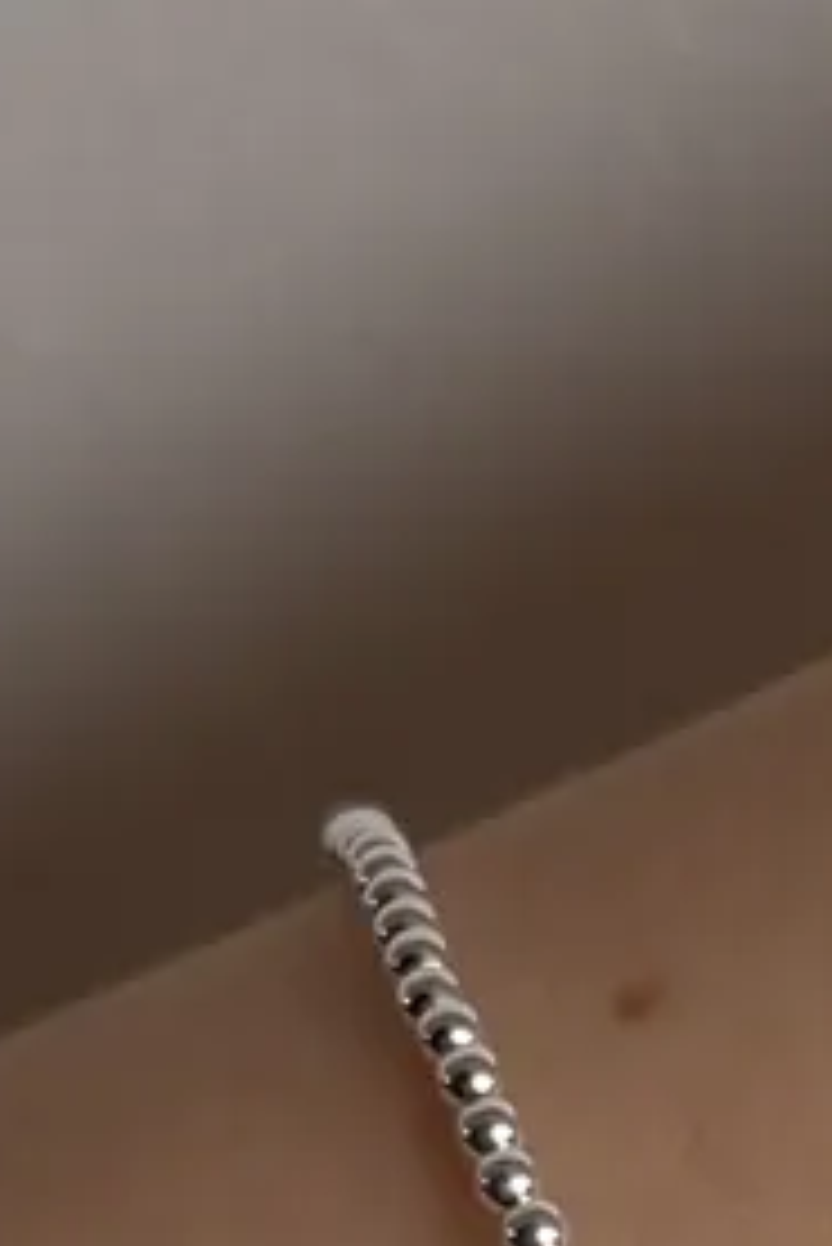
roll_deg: +2.1
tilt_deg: -21.3
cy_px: 1538
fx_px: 4985
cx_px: 1021
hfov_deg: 9.4
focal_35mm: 144
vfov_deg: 13.8
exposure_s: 1/121
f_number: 1.78
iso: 100
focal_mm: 6.76
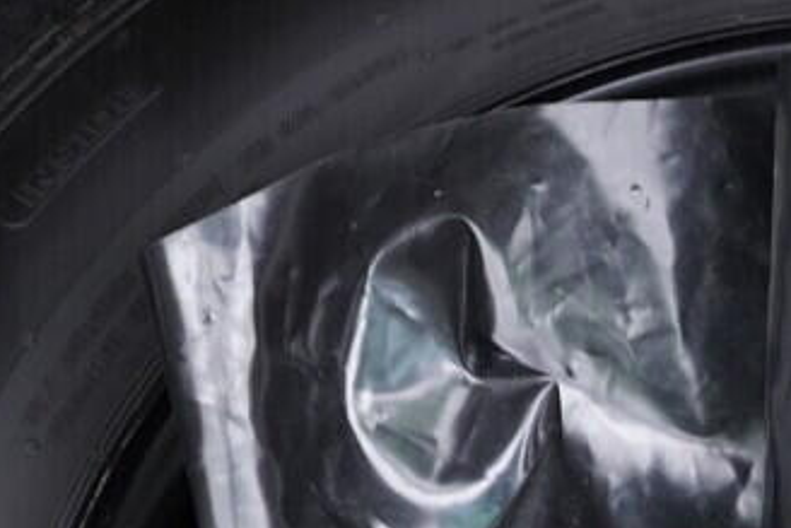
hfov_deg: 12.8
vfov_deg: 8.4
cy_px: 863
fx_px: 3473
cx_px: 859
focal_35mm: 158
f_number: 2.8
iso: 640
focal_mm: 24
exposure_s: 1/40
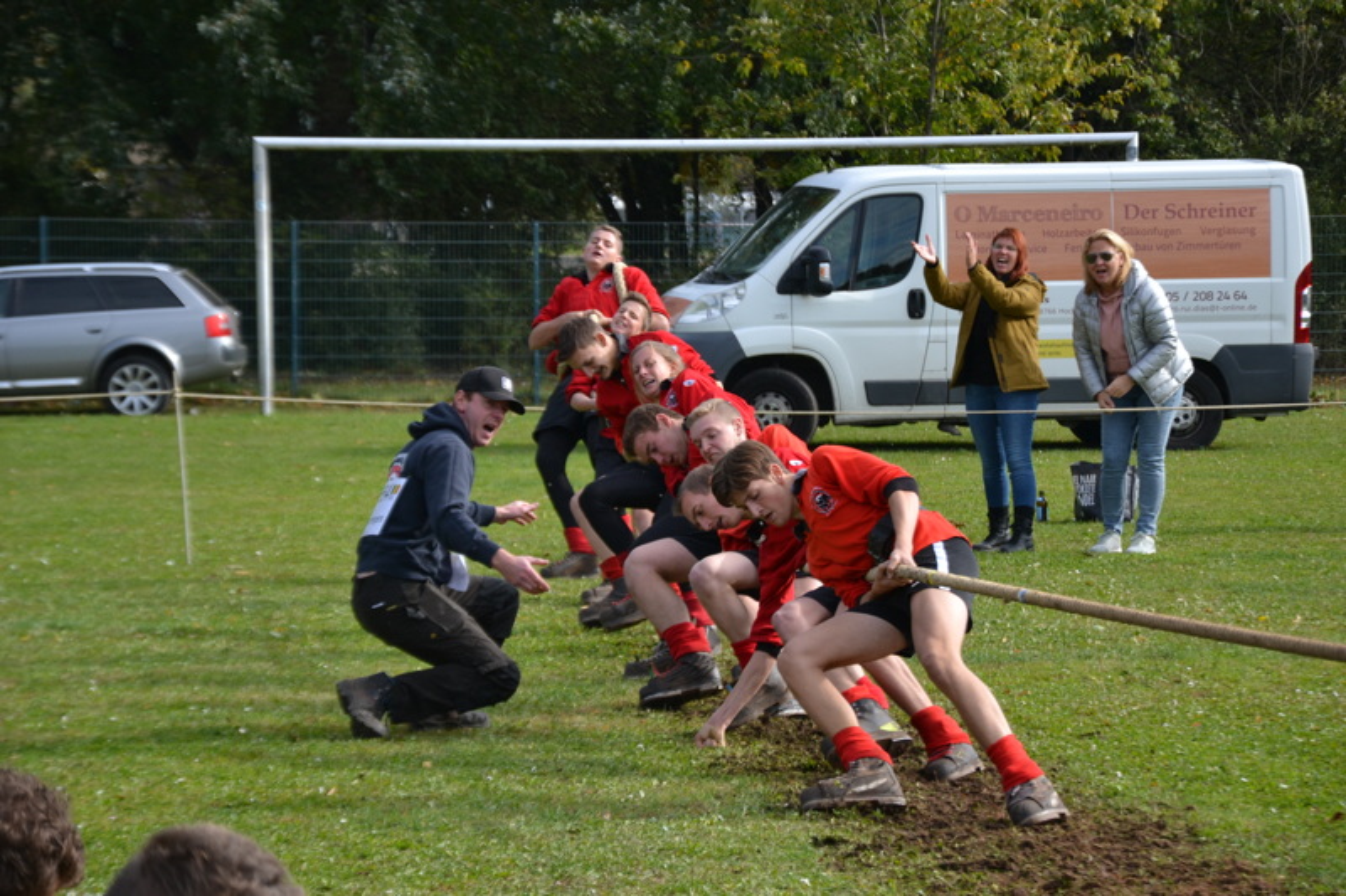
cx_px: 673
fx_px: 5887
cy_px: 448
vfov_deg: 8.7
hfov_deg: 13.0
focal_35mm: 158
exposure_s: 1/500
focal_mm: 105
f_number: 5.6
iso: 280
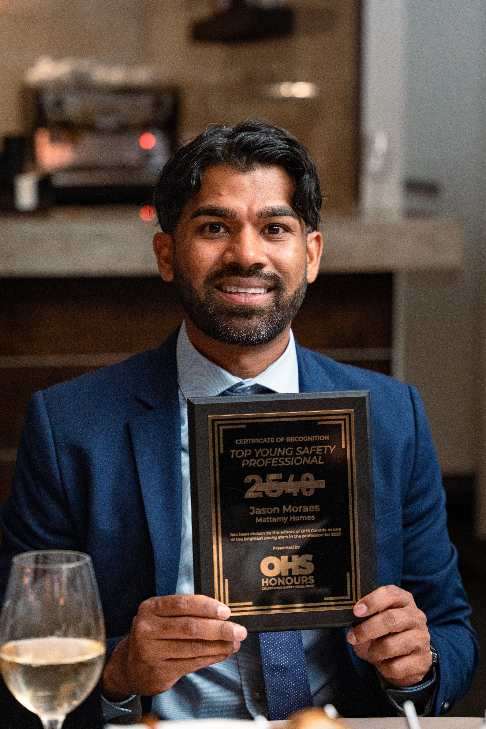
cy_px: 364
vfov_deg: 19.5
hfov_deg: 13.0
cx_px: 266
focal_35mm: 105
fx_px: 2126
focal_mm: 70
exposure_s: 1/200
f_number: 2.8
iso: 1250
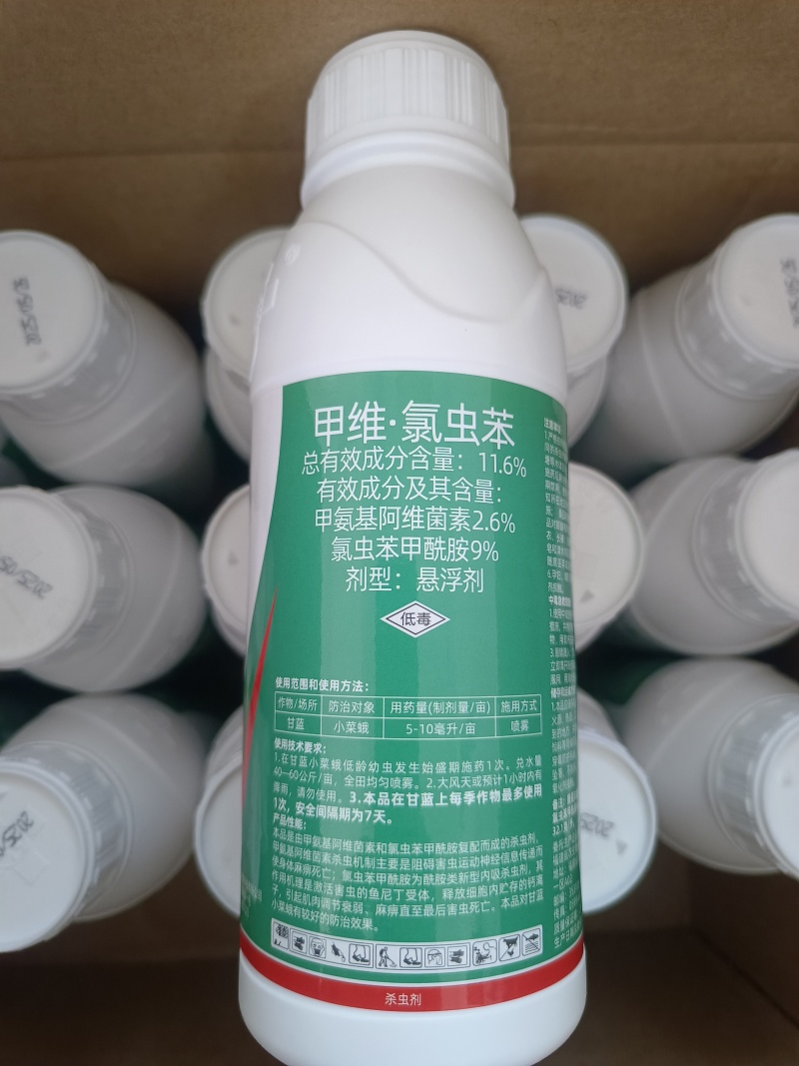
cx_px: 400
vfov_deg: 73.9
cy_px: 533
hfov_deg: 58.9
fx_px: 708
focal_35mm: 23
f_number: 1.88
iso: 2318
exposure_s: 1/50
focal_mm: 5.59
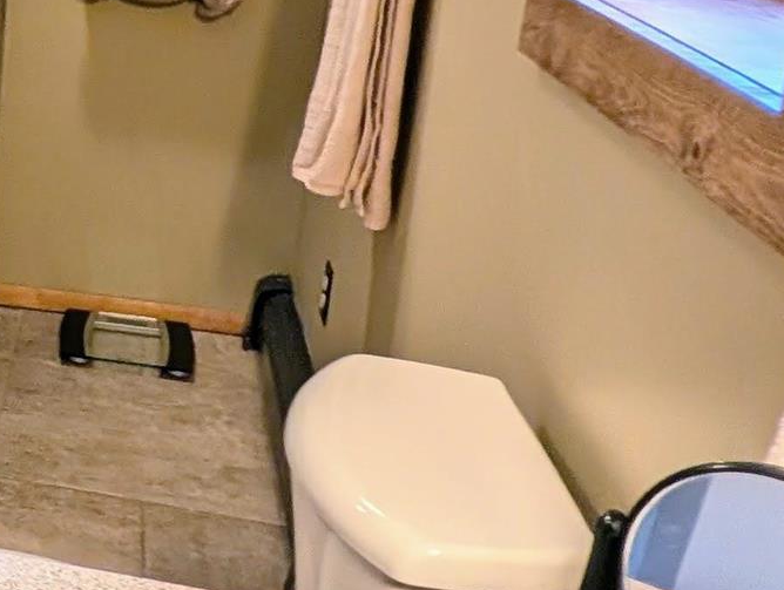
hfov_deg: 24.8
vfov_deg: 26.1
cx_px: -453
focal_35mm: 55
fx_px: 1247
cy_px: 106
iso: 109
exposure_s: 1/40
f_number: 1.7
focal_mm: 2.02
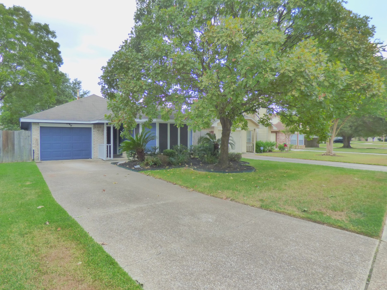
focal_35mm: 22
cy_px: 144
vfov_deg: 61.1
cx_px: 186
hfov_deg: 76.4
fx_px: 246
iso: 200
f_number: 2.8
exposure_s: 1/640
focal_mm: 3.58
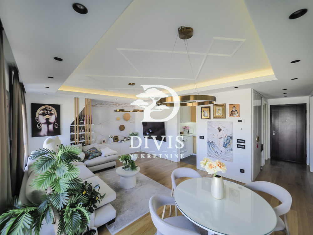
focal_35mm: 14
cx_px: 156
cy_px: 118
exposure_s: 1/60
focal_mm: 7
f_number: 2.8
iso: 200
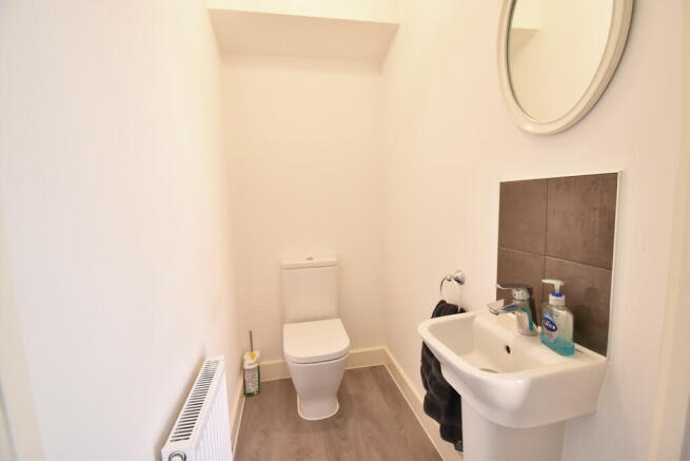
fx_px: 288
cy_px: 230
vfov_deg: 77.4
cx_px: 345
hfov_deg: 100.4
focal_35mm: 15
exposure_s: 1/40
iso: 640
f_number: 5
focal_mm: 10
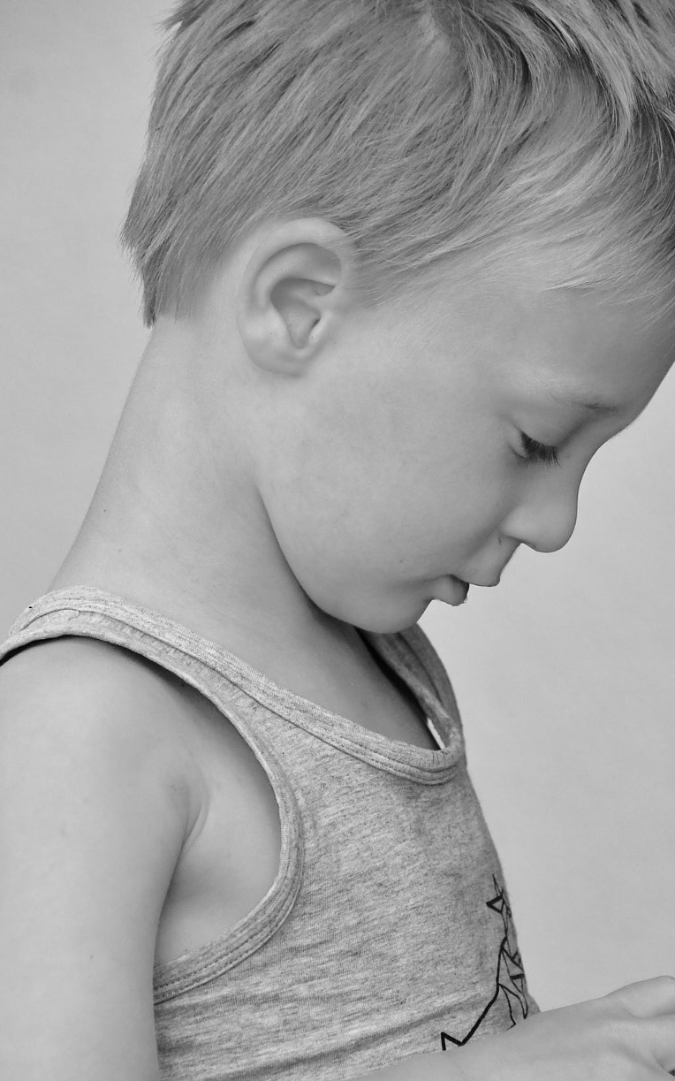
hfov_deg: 5.0
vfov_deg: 8.1
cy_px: 566
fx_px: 7655
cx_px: 459
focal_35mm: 260
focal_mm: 130
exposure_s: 1/400
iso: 500
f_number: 5.6
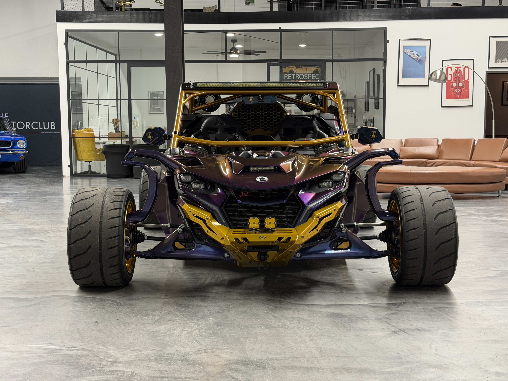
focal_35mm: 48
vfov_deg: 30.3
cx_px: 254
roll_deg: +0.6
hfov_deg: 39.7
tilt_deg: -5.3
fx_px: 704
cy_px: 190
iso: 100
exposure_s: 1/73
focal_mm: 6.76
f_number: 1.78
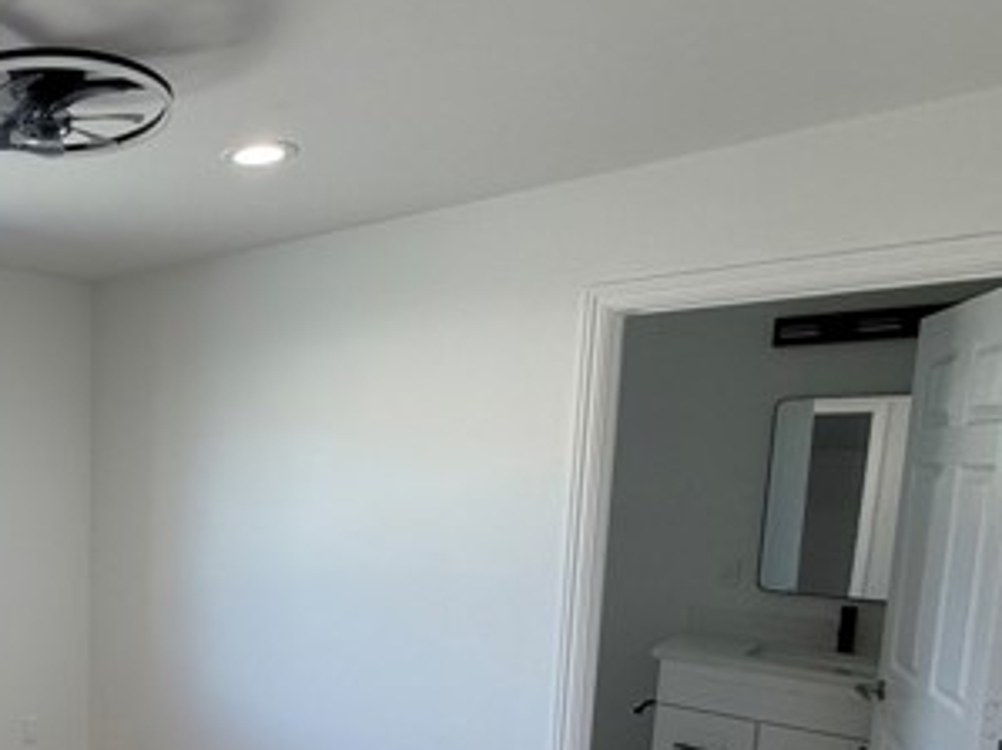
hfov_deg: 49.5
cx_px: 10
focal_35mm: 30
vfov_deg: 45.3
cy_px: 552
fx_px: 868
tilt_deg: -6.0
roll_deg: -0.6
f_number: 2.2
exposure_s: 1/121
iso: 100
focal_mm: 2.22
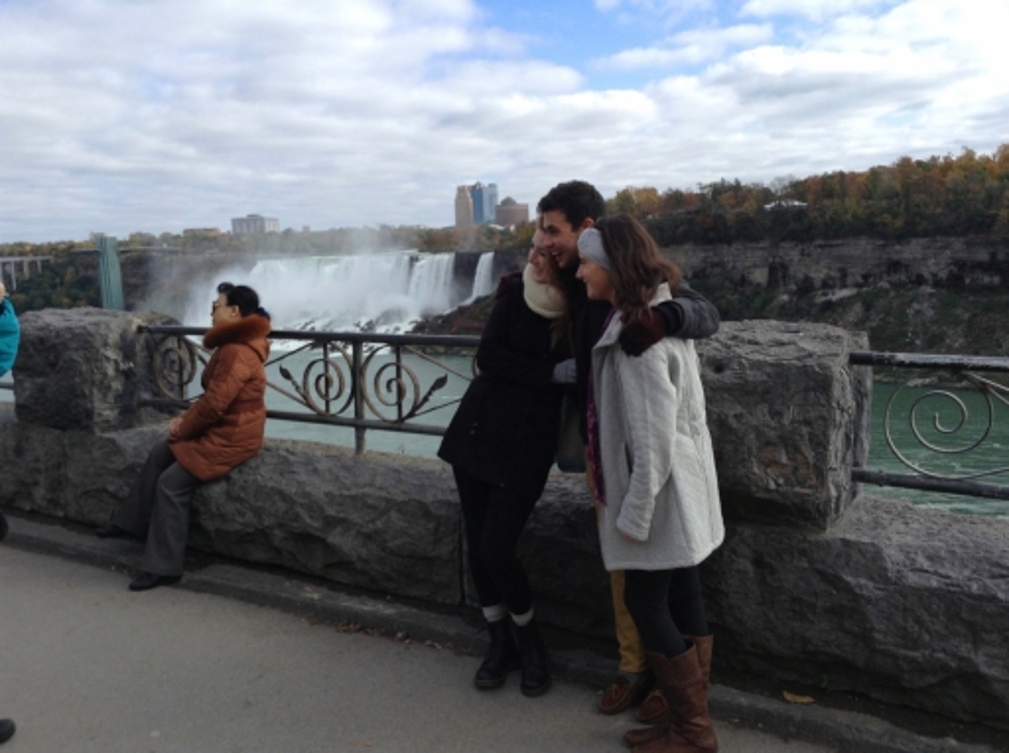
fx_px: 960
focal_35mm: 33
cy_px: 376
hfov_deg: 55.4
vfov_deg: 42.8
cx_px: 504
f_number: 2.4
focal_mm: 3.3
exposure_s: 1/905
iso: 32
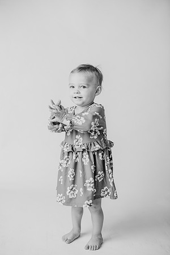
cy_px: 128
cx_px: 85
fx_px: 354
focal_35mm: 50
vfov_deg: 39.6
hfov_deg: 27.0
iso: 100
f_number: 2.8
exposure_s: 1/160
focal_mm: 50
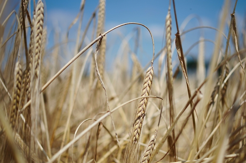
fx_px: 354
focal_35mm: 52
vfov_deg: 25.9
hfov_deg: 38.3
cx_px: 123
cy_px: 82
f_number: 2.4
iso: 100
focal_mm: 35
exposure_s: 1/6400
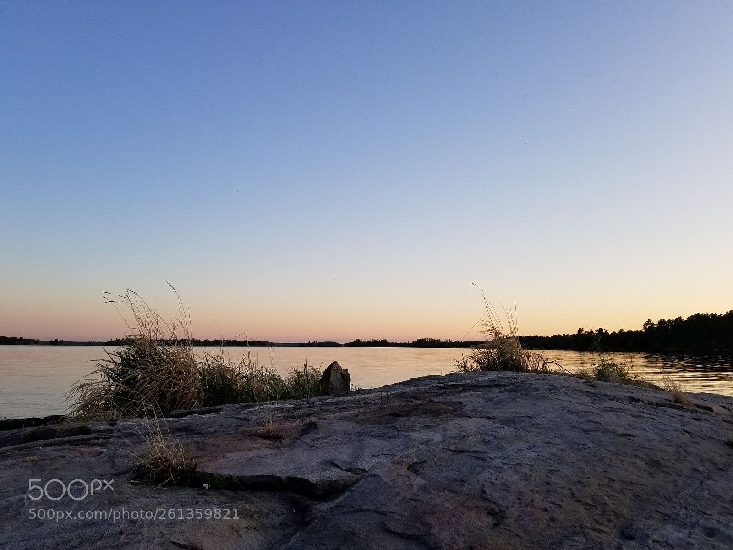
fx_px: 551
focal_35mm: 26
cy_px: 275
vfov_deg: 53.1
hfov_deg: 67.3
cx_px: 366
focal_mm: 4.25
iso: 50
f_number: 1.7
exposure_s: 1/362
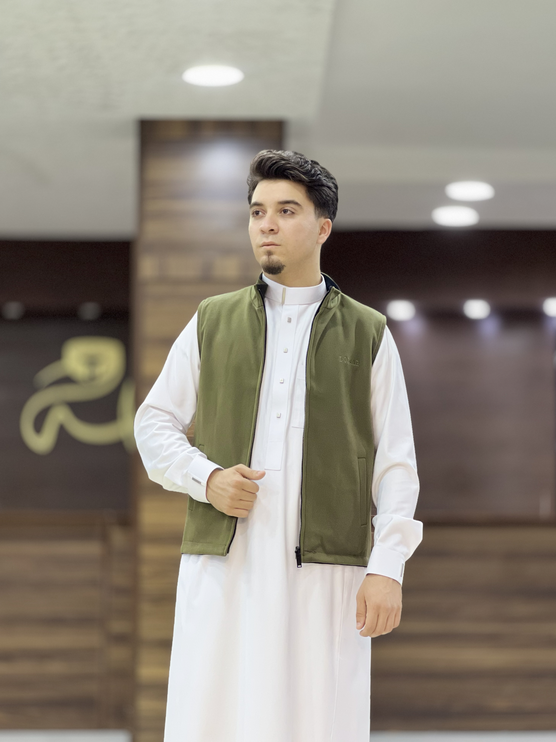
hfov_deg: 19.1
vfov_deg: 25.3
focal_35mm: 77
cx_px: 278
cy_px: 371
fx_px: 1649
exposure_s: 1/100
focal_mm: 9
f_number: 2.8
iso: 200
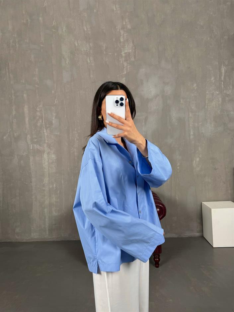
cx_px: 117
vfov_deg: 71.6
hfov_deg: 56.8
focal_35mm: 24
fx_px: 216
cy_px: 156
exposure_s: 1/121
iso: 100
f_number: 1.78
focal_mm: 6.76
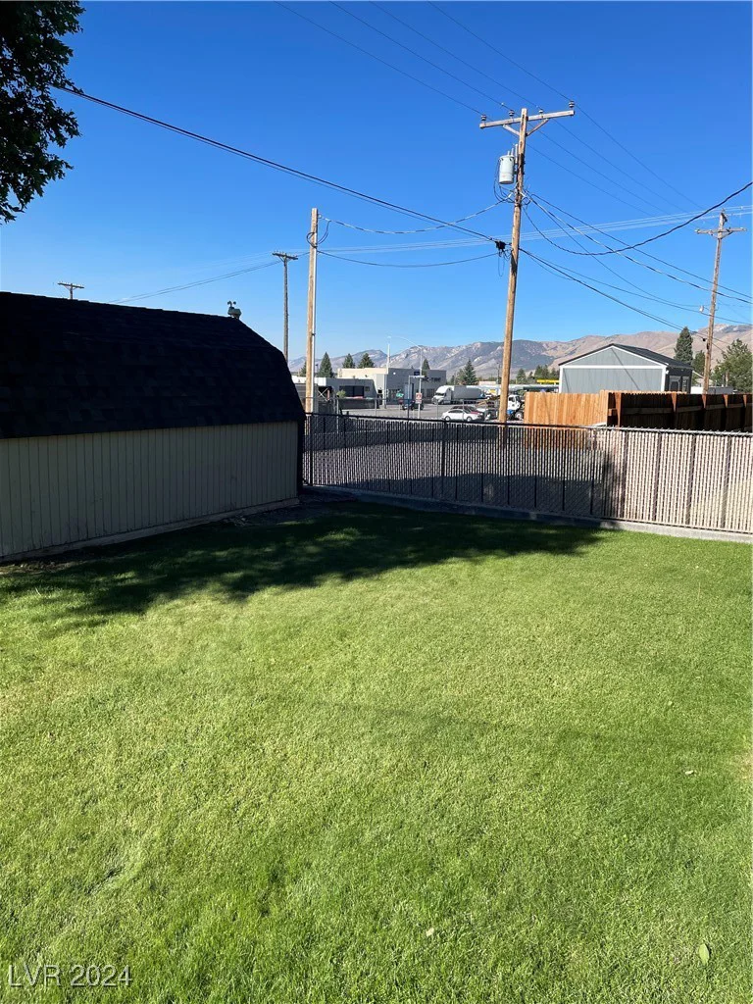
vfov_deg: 67.3
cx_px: 376
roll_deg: -1.1
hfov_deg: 53.1
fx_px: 754
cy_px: 502
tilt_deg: -7.9
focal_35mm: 26
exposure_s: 1/2747
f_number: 1.6
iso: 32
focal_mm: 4.2
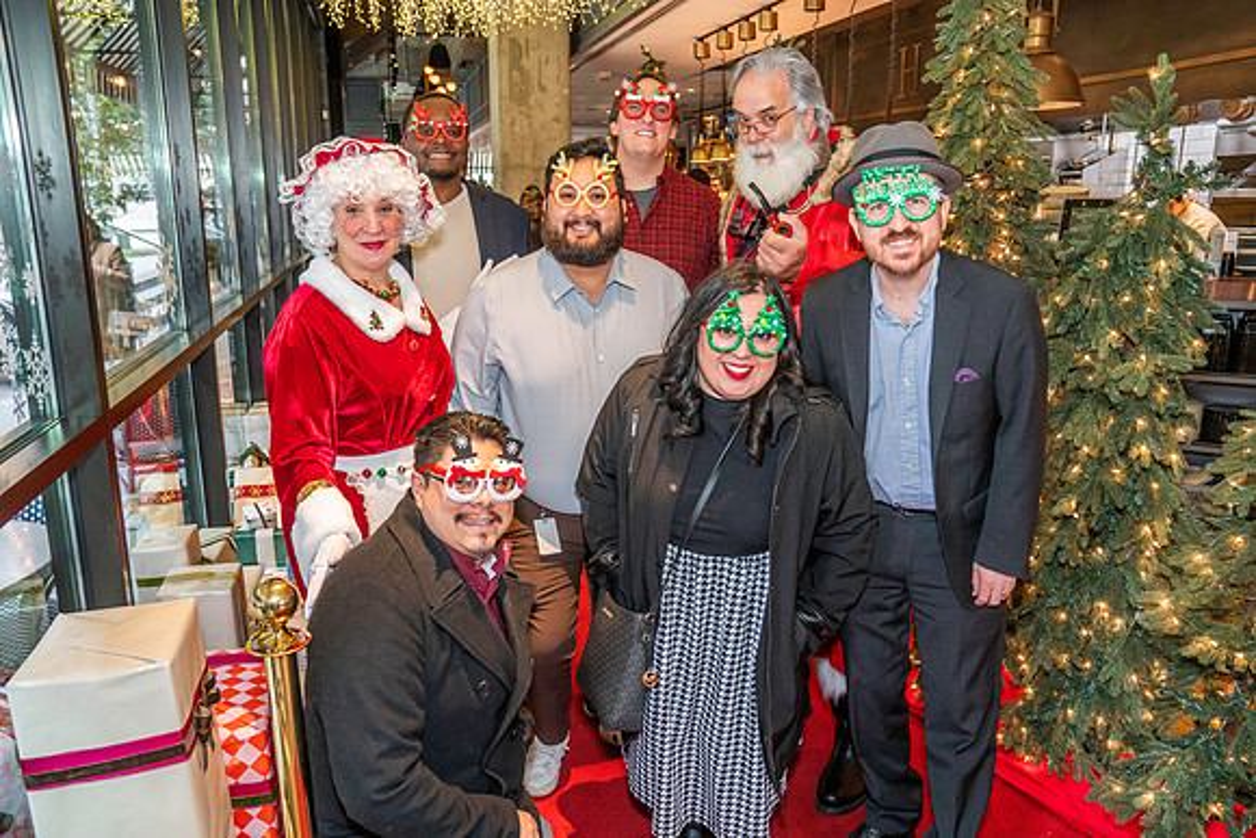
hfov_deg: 65.5
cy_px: 419
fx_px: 977
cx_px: 628
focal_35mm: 28
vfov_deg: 46.4
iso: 3200
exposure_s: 1/160
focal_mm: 28
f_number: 4
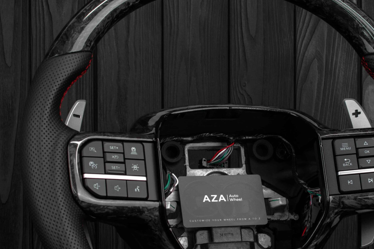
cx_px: 222
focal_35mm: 94
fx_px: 975
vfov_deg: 14.5
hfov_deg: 21.7
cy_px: 170
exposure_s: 1/125
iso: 500
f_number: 6.3
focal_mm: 35
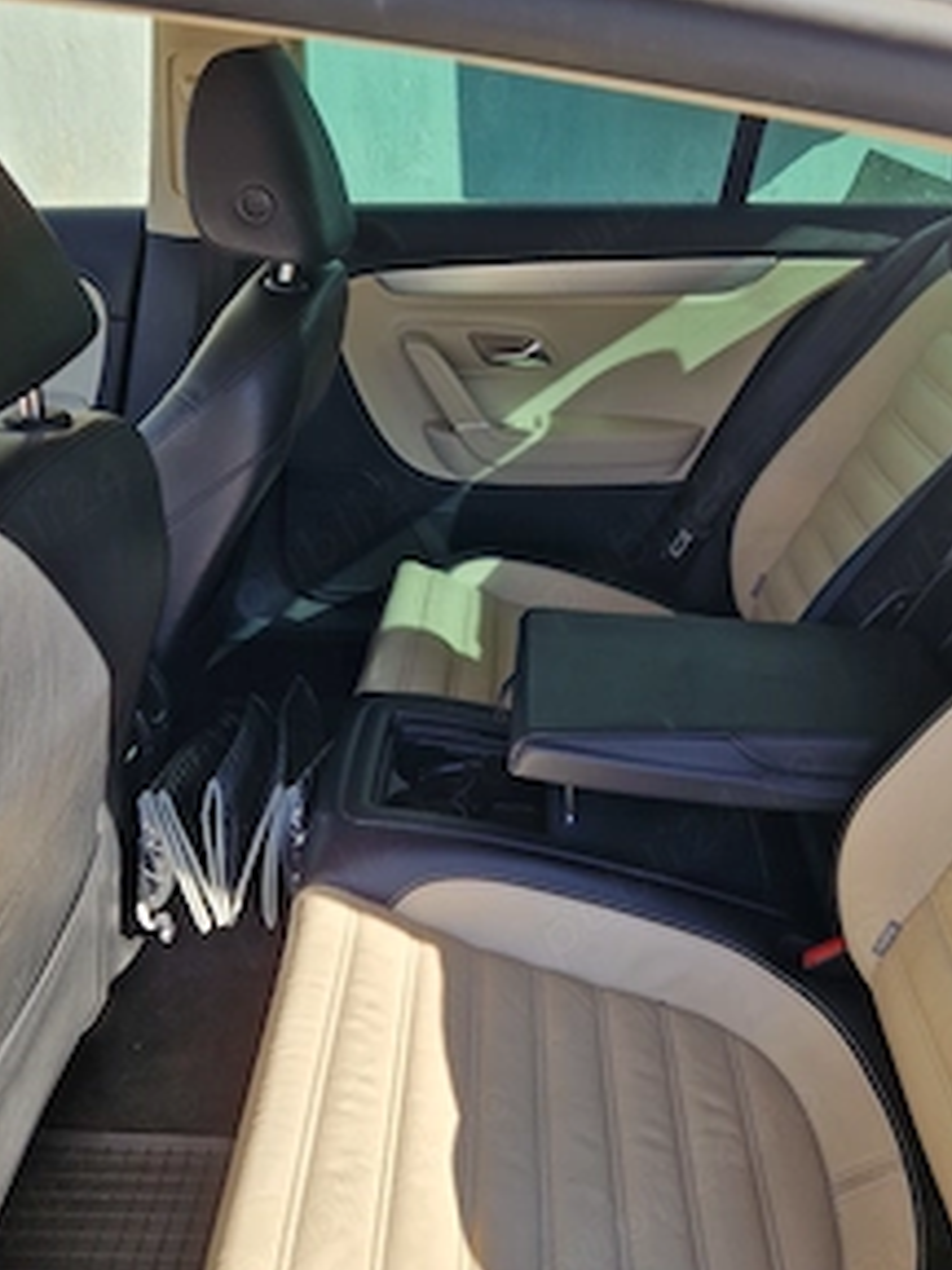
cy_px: 586
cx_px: 524
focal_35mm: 32
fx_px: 1173
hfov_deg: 44.1
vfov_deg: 56.8
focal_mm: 5.4
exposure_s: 1/331
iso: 50
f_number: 1.8
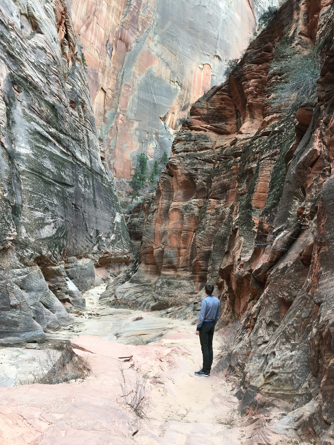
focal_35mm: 29
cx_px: 167
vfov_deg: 61.7
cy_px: 222
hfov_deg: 48.2
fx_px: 373
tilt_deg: +4.0
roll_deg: -4.4
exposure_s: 1/120
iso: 40
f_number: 2.2
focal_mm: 4.15
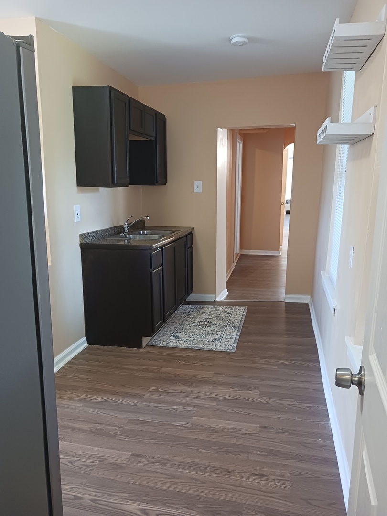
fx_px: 402
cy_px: 258
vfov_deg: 65.3
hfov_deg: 51.4
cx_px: 194
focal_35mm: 27
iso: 400
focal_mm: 4
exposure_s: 1/25
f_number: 1.8
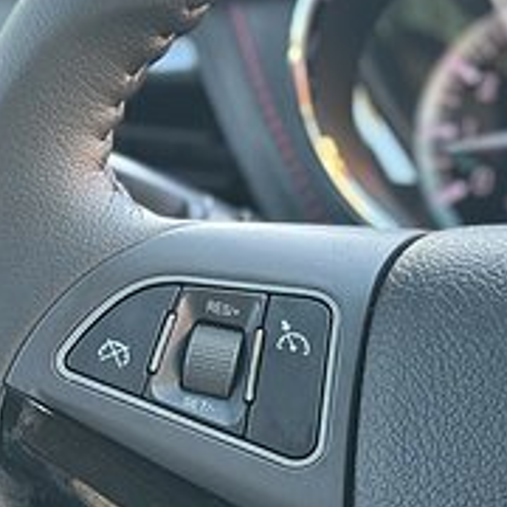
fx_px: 2138
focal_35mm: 129
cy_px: 321
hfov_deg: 13.5
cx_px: 197
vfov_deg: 13.5
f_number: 1.78
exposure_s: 1/60
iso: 250
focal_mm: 6.76
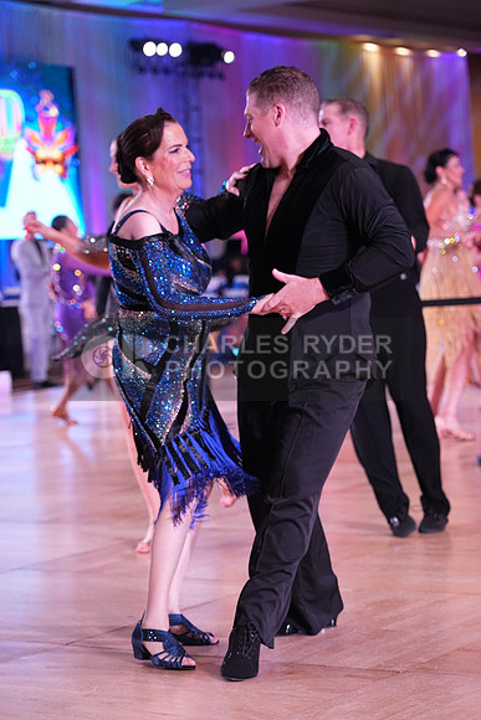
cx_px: 240
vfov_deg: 20.8
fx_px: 1963
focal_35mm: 98
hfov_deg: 14.0
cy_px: 360
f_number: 4.5
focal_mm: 98
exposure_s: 1/400
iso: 3200
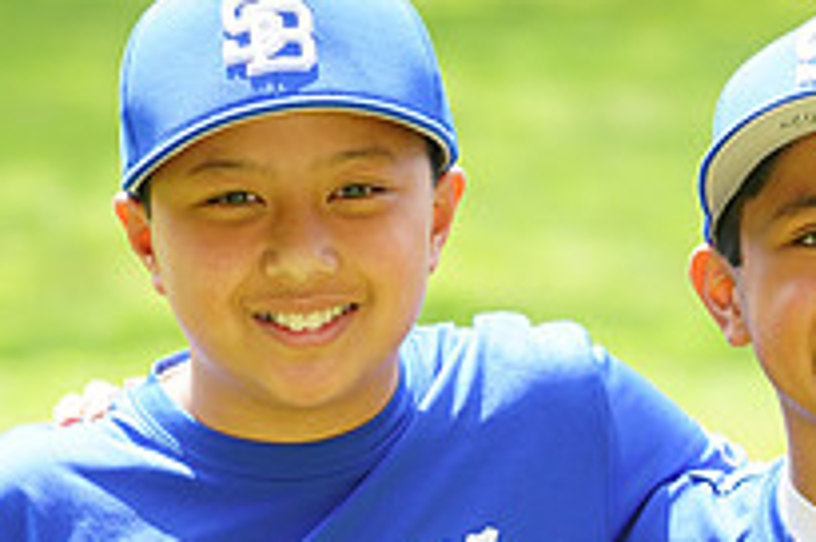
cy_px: 865
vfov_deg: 2.7
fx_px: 11610
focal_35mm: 513
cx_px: 529
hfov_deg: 4.0
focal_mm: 181
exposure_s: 1/200
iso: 200
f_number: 6.3
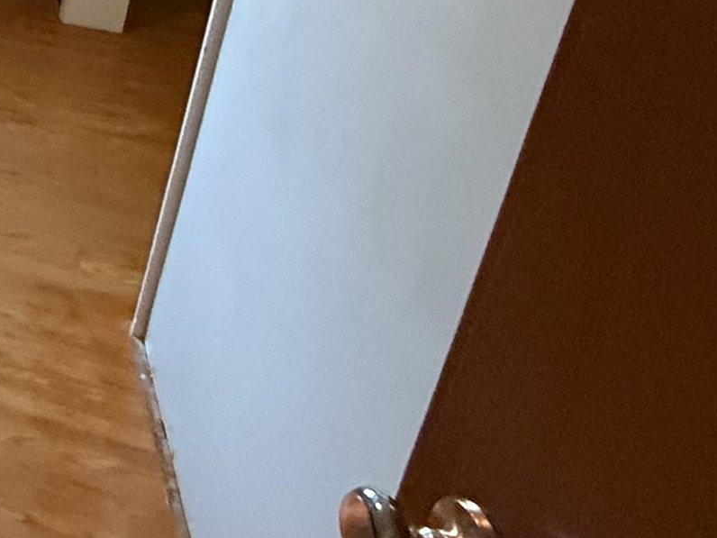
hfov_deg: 21.4
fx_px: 1119
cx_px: -604
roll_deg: +2.0
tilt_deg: -16.8
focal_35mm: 54
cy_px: -211
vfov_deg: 23.1
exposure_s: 1/120
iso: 640
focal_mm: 2.22
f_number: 2.2
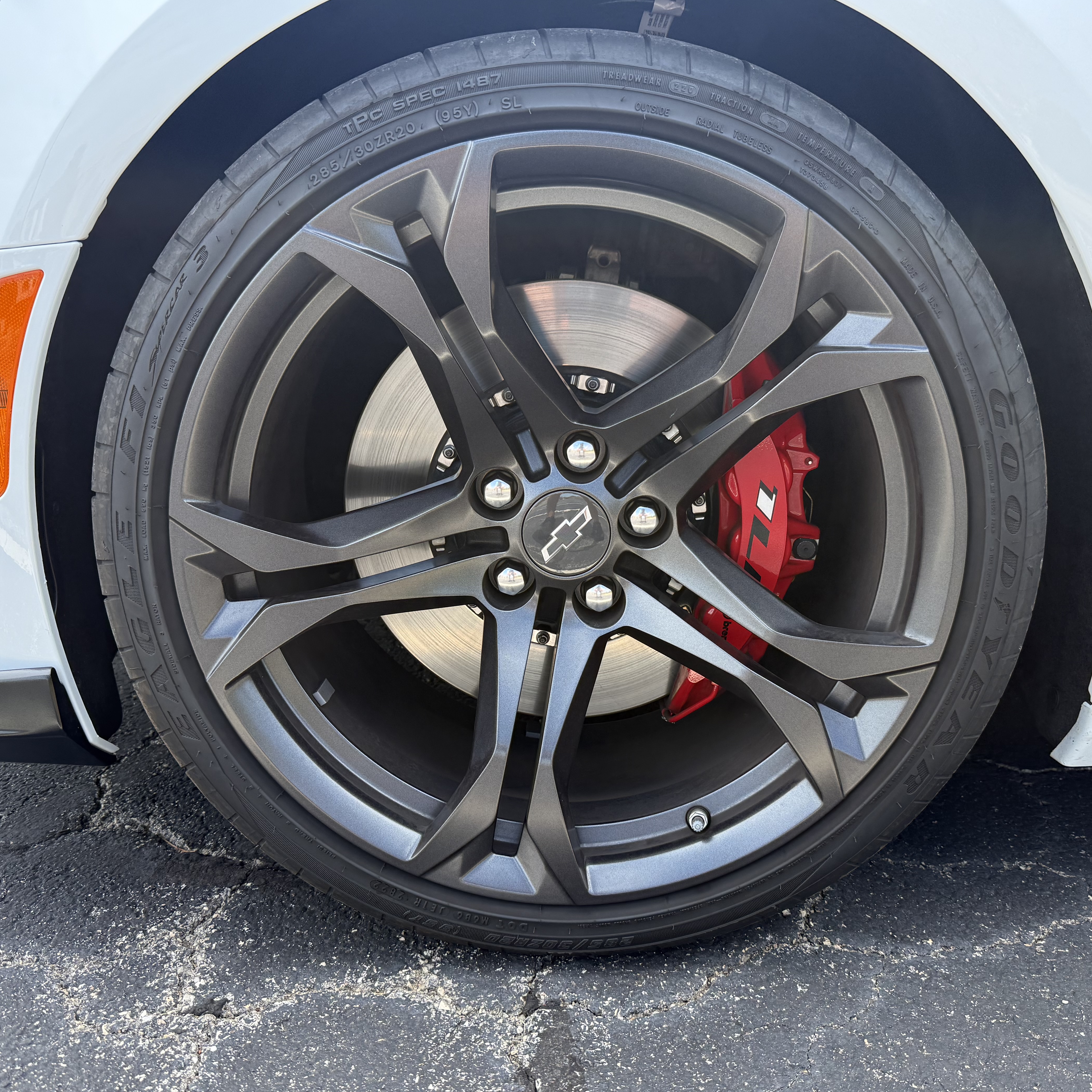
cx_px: 561
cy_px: 552
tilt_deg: -16.5
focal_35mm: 29
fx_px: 1035
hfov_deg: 55.6
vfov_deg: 55.6
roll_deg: +2.1
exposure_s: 1/1139
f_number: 1.78
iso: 100
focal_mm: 6.76
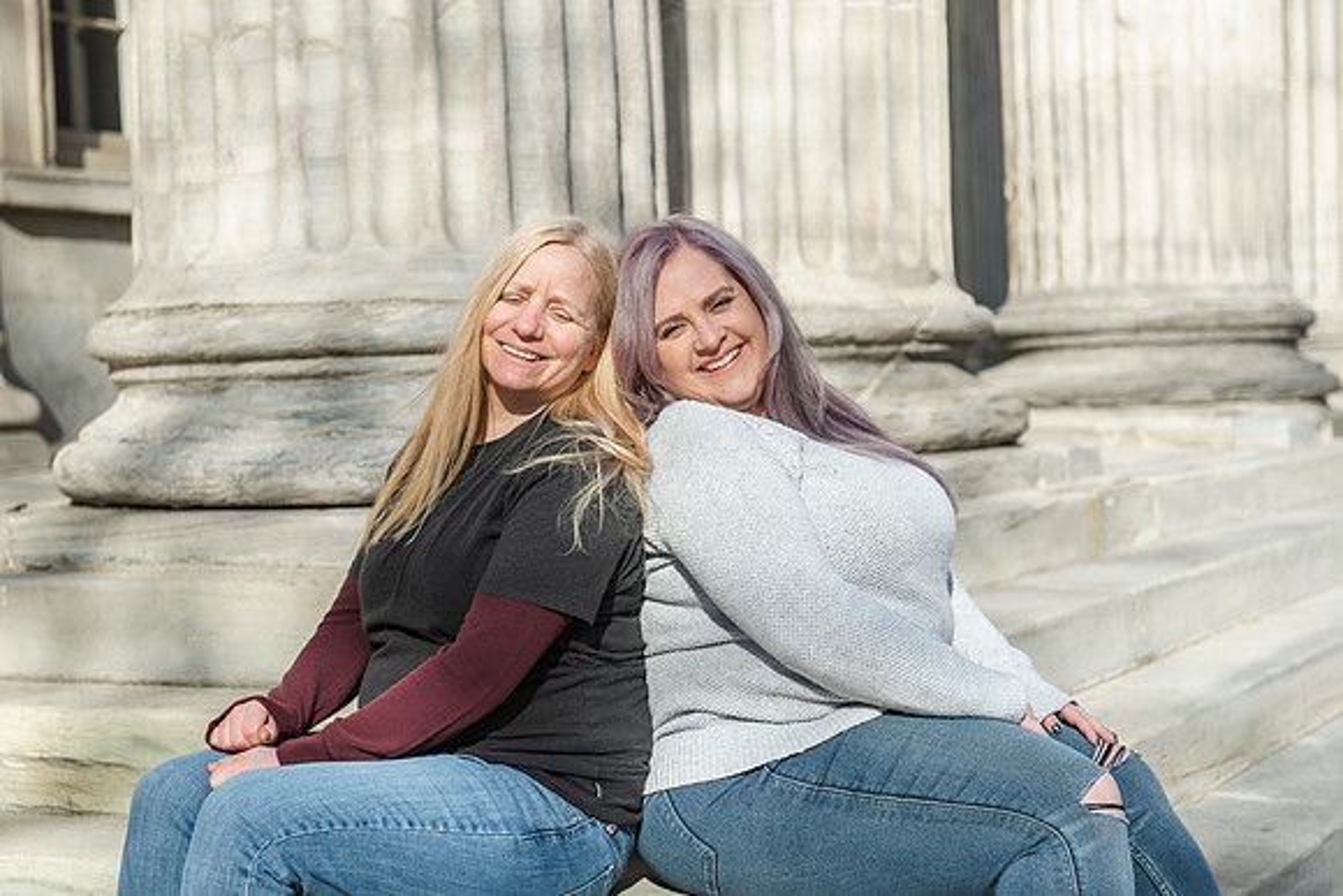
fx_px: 2350
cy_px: 441
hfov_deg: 31.9
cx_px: 682
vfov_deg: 21.6
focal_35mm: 63
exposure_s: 1/4000
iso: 250
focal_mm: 62
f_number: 4
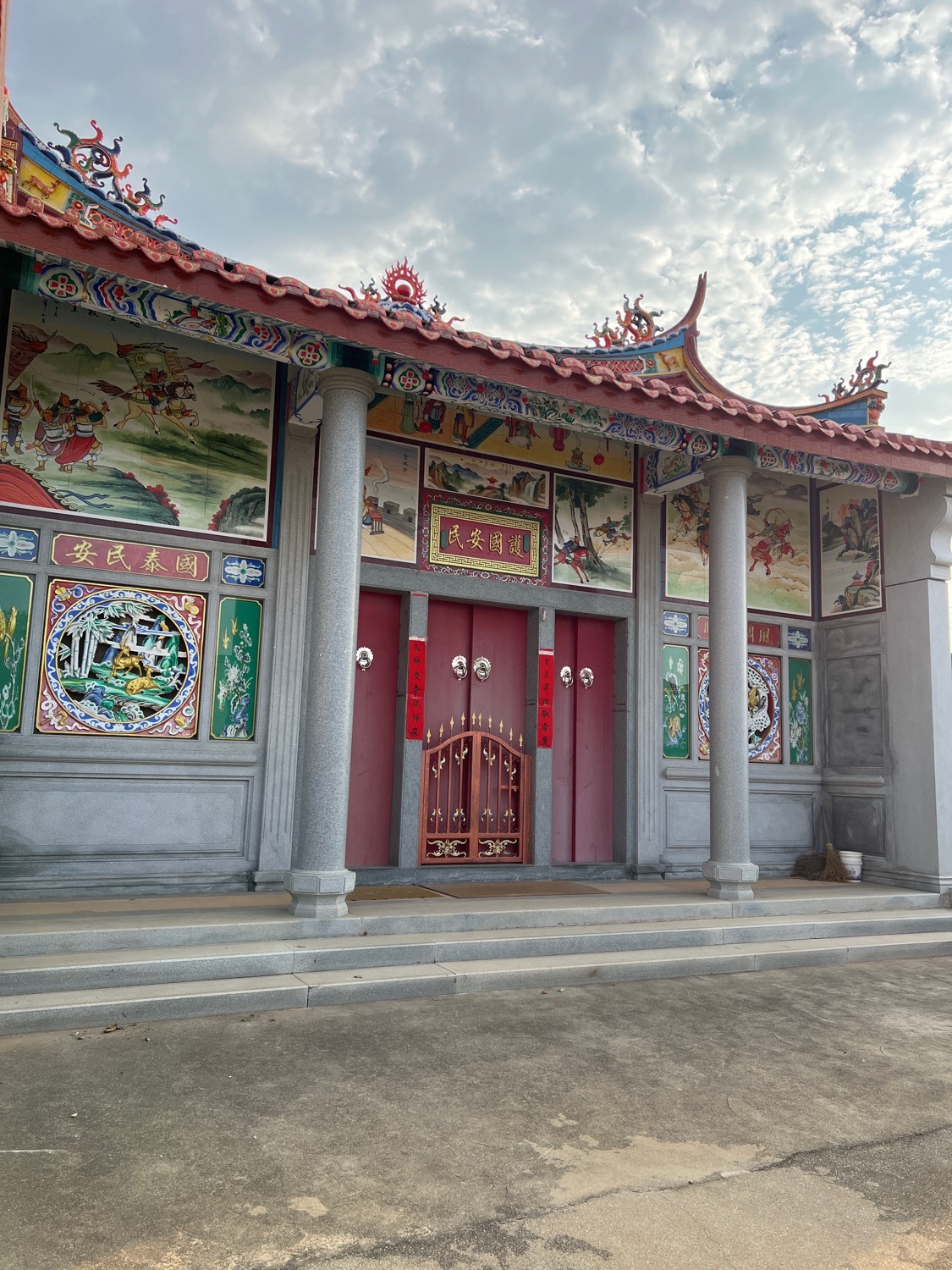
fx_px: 953
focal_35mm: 26
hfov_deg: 53.1
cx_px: 476
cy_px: 635
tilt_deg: +8.7
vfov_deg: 67.3
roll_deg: -2.0
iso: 50
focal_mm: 5.7
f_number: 1.5
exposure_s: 1/1934
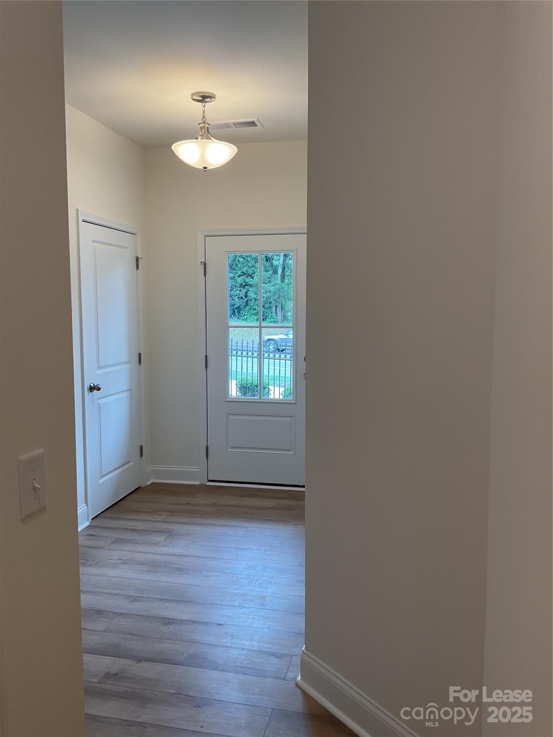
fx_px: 618
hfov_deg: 48.2
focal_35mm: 29
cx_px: 276
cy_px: 368
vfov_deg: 61.7
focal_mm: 3
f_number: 1.8
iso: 64
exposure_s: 1/120
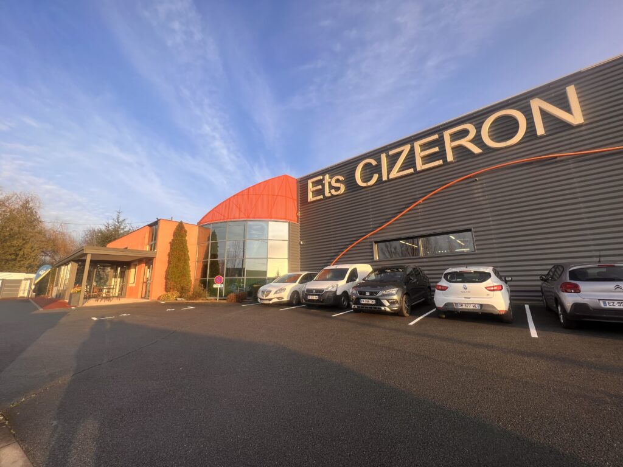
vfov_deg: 89.9
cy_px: 234
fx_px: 234
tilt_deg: +12.1
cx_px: 312
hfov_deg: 106.2
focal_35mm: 13
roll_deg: +1.0
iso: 32
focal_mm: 1.57
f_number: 1.8
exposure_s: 1/316
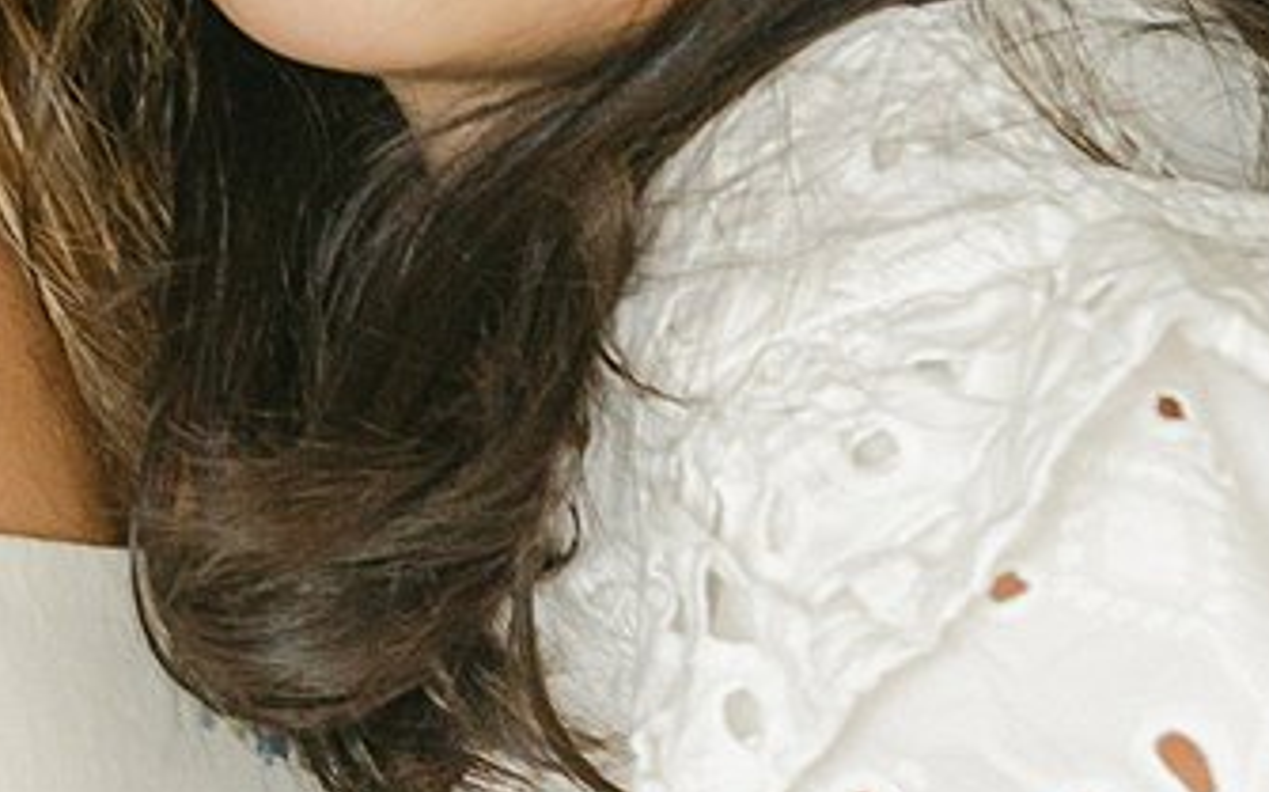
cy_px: 390
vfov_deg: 5.0
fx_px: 9057
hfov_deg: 8.0
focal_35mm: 262
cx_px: 100
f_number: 5.6
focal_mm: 42
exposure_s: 1/200
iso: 400
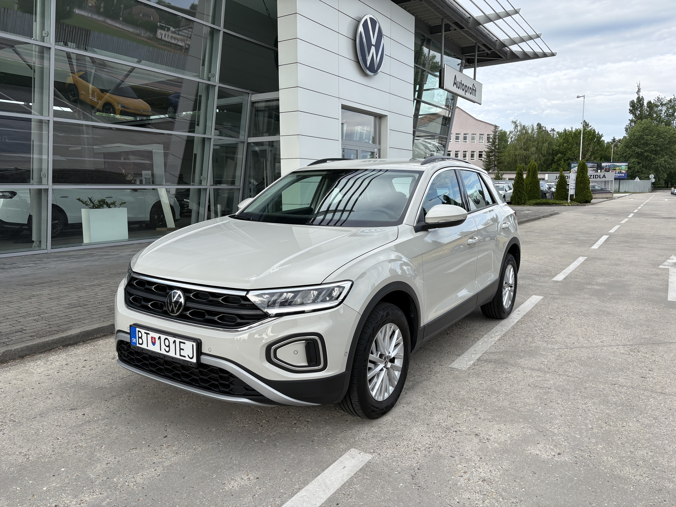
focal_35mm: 26
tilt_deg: -7.3
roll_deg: +0.3
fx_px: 508
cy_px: 254
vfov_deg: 53.1
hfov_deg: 67.3
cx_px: 338
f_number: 1.6
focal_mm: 5.96
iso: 50
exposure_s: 1/1263
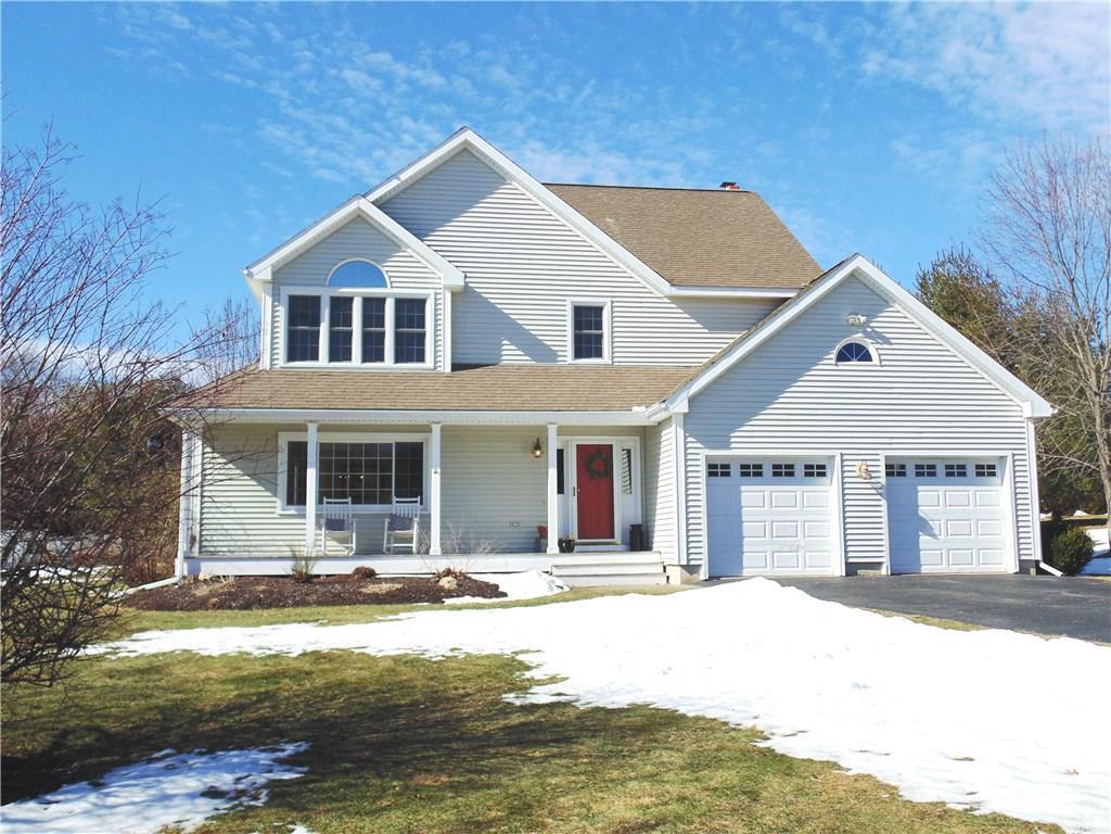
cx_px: 556
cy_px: 417
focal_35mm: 34
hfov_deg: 54.0
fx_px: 1091
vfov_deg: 41.8
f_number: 10.7
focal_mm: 6.2
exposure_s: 1/125
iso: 80
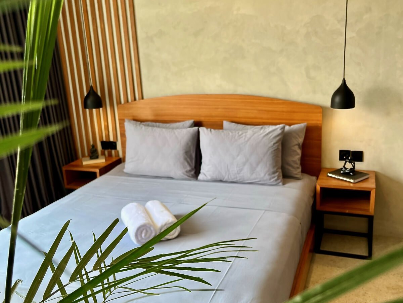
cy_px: 152
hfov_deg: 67.3
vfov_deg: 53.1
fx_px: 303
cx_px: 202
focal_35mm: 26
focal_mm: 5.1
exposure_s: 1/122
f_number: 1.6
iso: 50
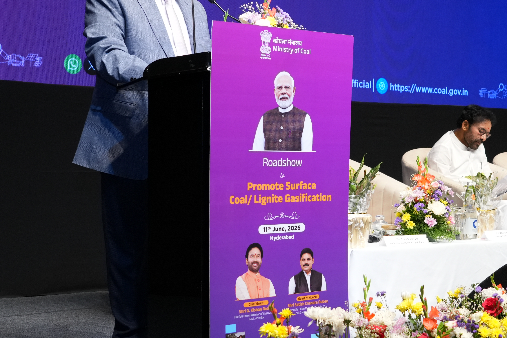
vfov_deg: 17.9
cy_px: 161
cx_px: 394
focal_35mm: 76
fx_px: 1070
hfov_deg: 26.2
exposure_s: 1/125
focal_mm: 31
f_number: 5
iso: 800
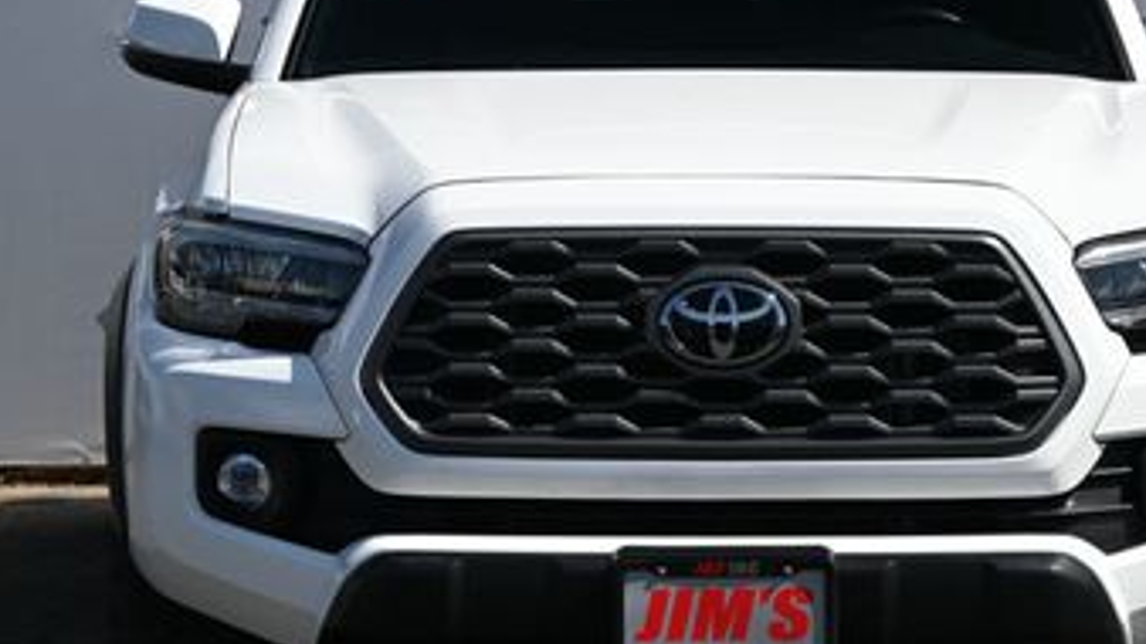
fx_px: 4071
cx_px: 726
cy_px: 288
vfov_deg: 9.0
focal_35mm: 134
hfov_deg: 16.0
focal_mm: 45
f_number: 6.3
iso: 100
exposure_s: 1/320
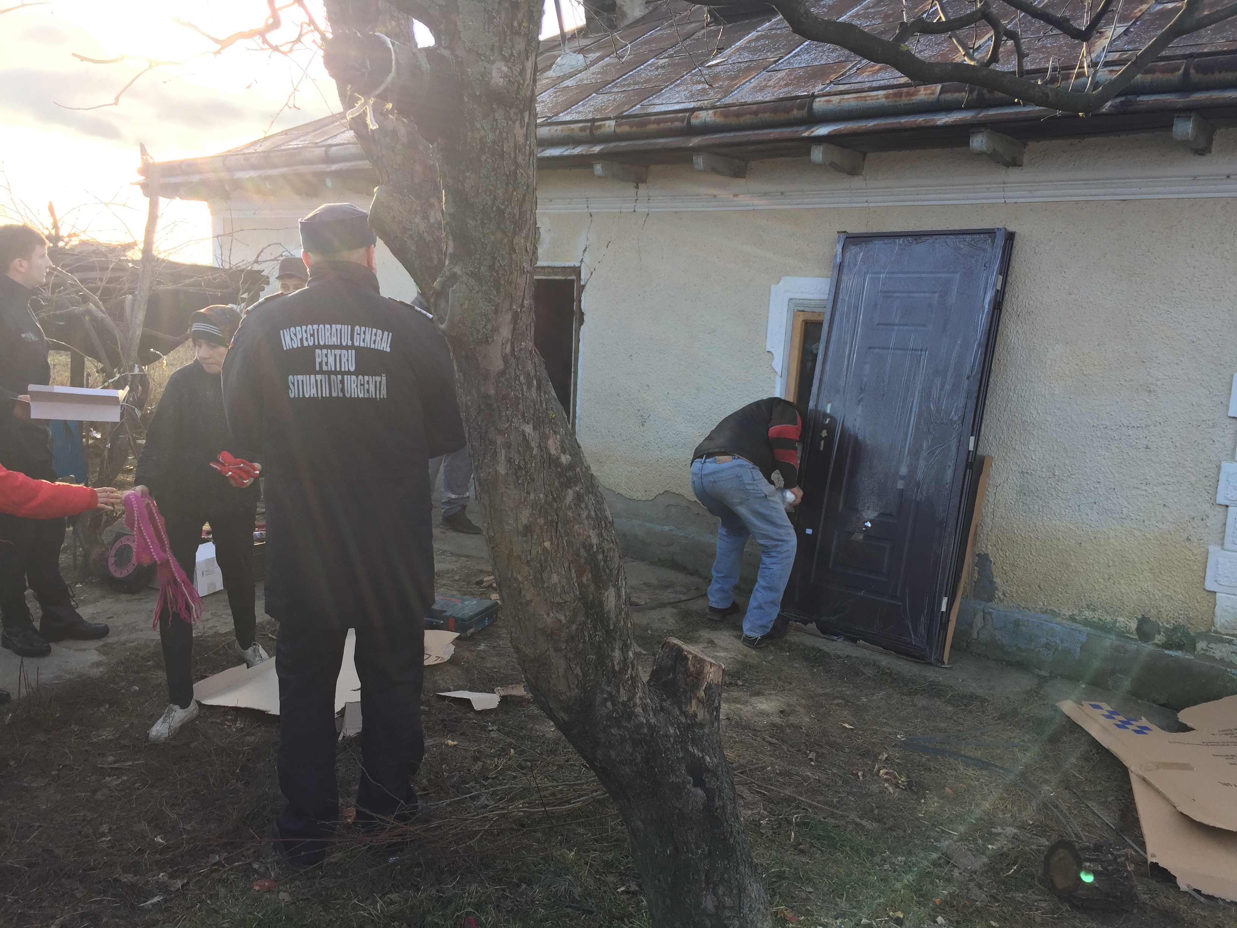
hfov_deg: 61.7
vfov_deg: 48.2
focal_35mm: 29
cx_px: 618
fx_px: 1036
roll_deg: -1.8
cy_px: 464
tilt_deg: -9.3
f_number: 2.2
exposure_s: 1/205
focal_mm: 4.15
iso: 32
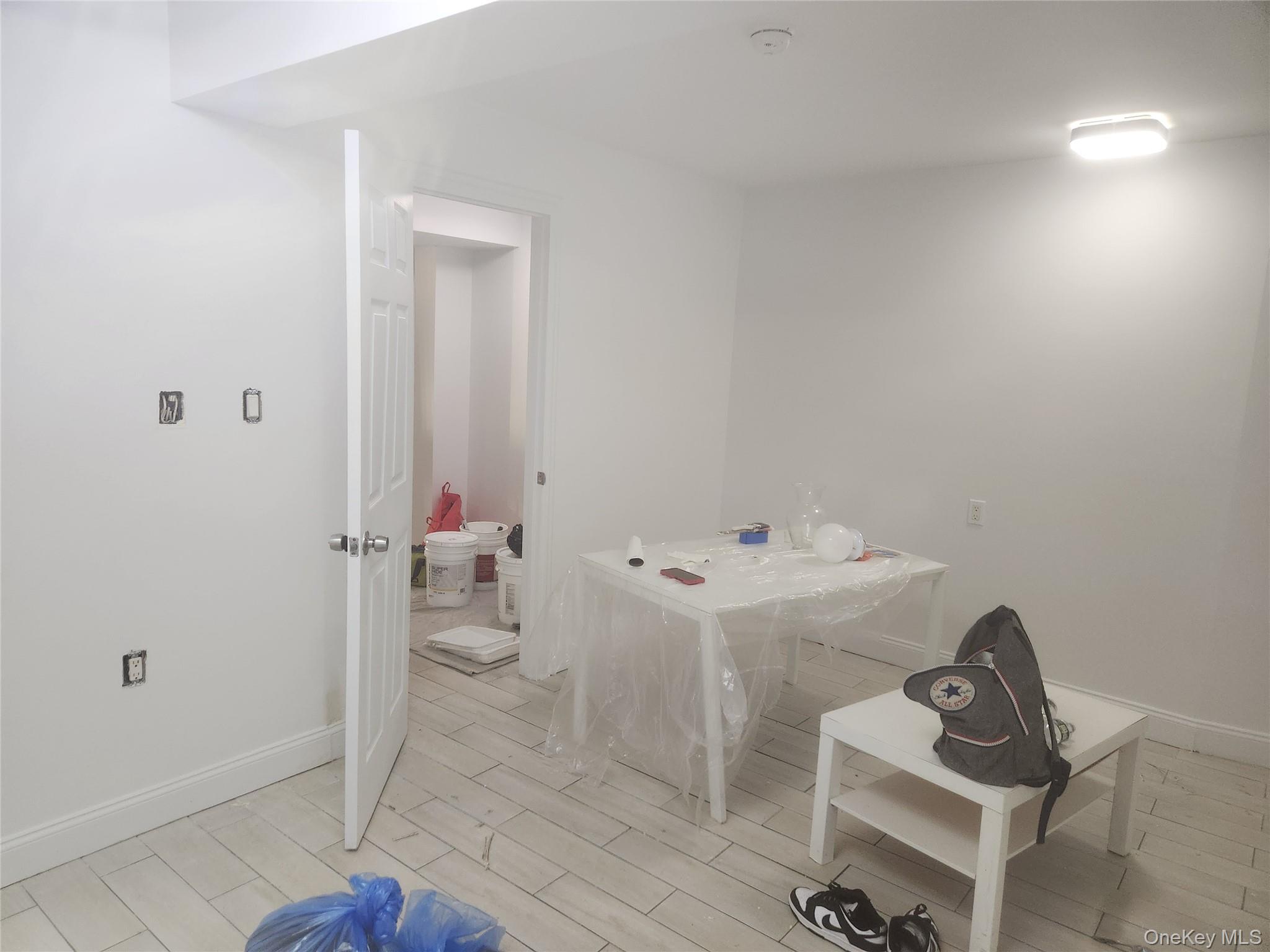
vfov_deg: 58.9
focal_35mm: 23
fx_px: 844
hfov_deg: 73.9
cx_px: 635
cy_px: 476
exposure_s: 1/120
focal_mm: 5.4
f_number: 1.8
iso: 250
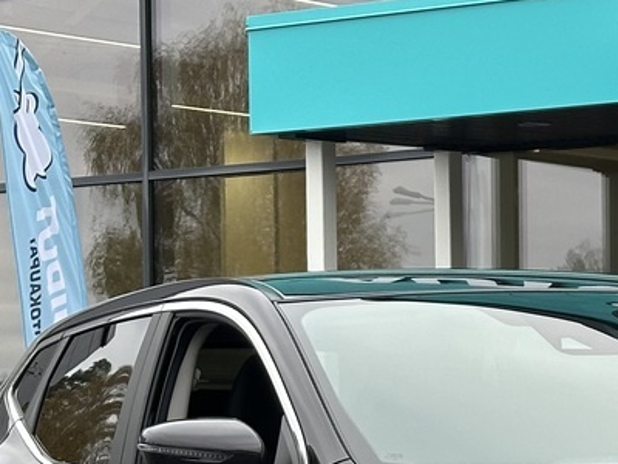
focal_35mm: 173
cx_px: 638
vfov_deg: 8.5
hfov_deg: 11.3
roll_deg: +1.2
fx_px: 3089
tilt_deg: +1.6
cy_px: 493
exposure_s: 1/313
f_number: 1.78
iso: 64
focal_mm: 6.86
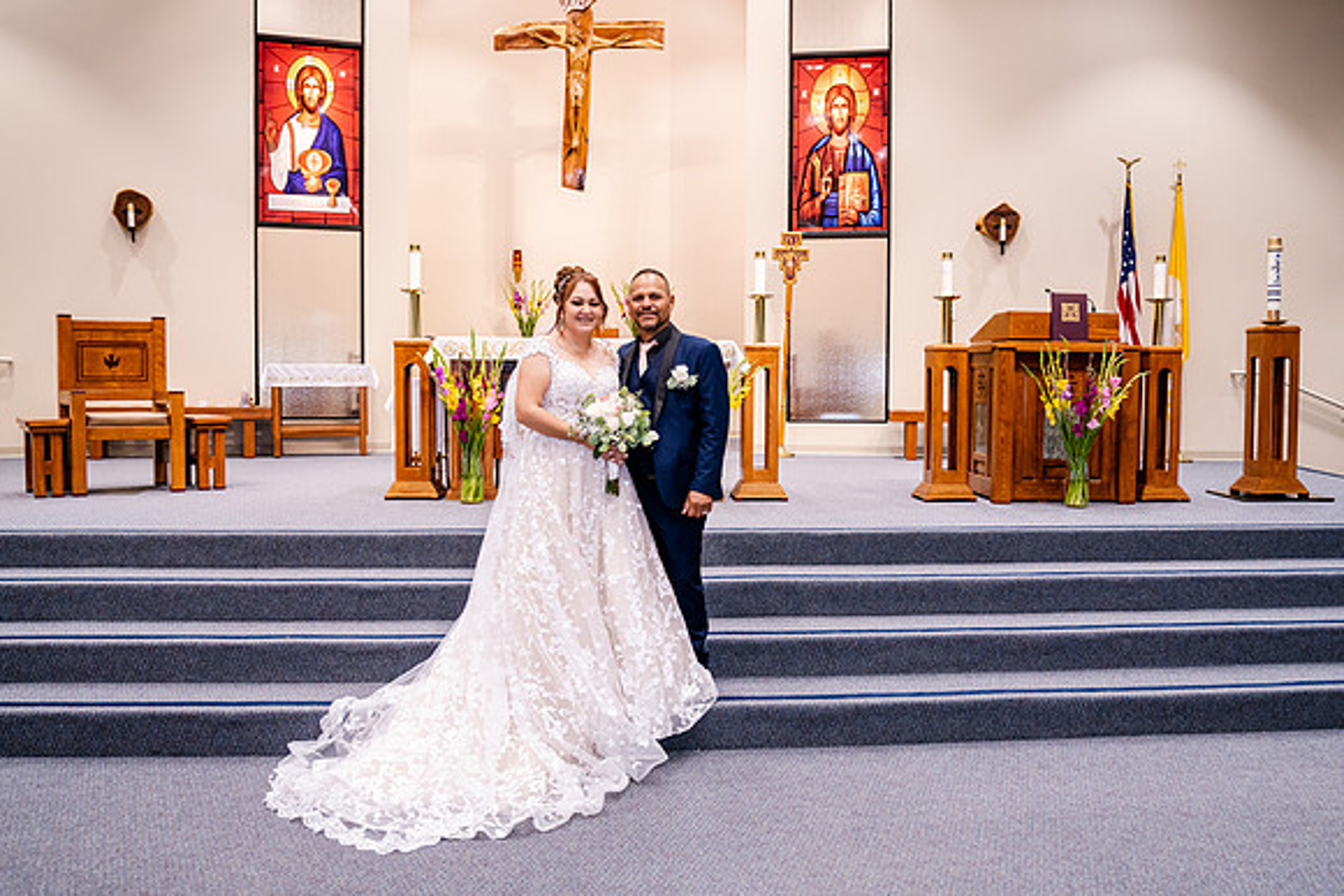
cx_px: 686
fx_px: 1089
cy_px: 448
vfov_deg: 44.7
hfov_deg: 63.3
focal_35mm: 29
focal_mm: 28
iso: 2000
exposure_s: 1/250
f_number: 3.5
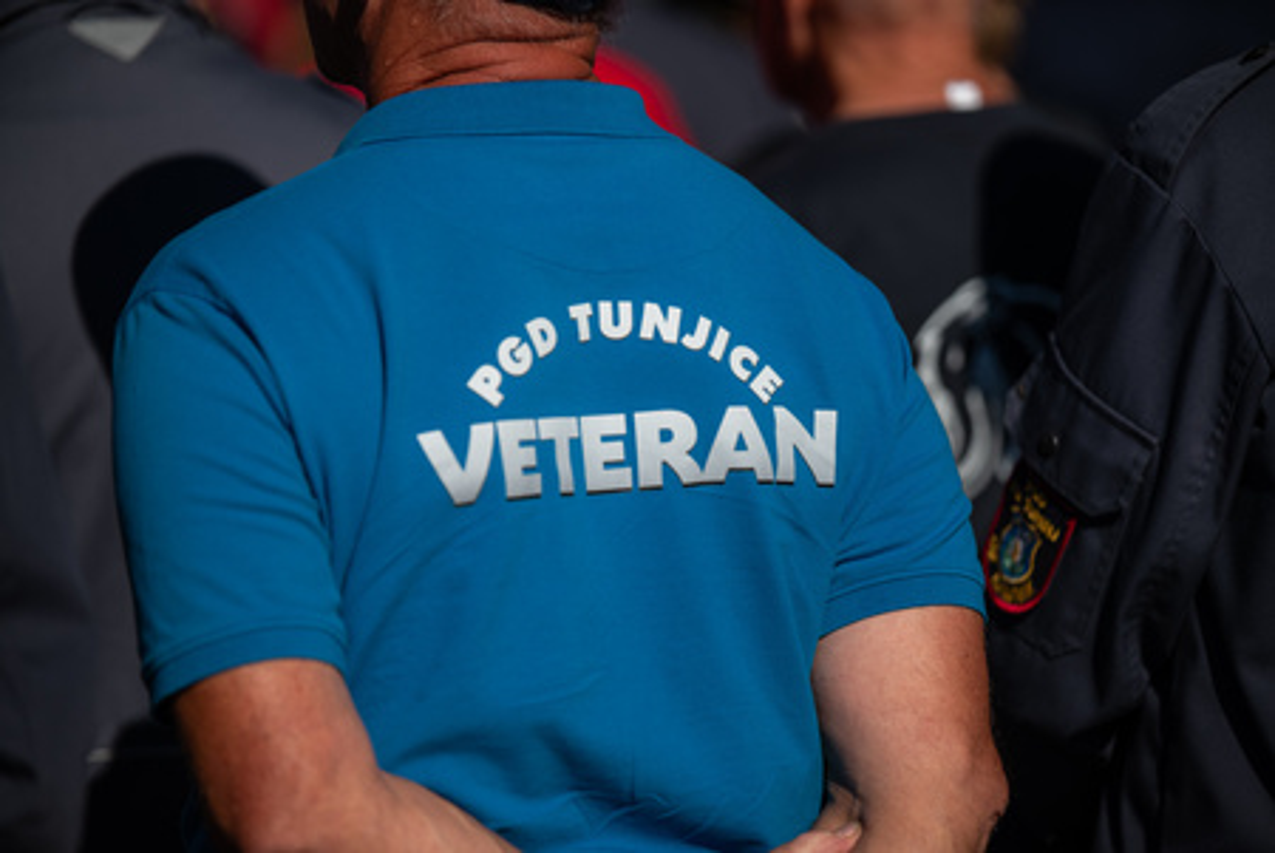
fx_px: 5495
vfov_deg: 8.9
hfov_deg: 13.2
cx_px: 638
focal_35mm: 155
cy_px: 426
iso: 100
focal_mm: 155
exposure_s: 1/8000
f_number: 2.8
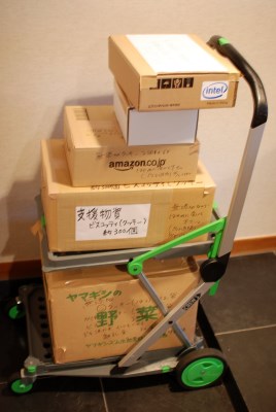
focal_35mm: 45
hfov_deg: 30.0
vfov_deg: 43.5
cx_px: 138
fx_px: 516
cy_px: 206
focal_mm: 30
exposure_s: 1/5
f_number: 2.5
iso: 125
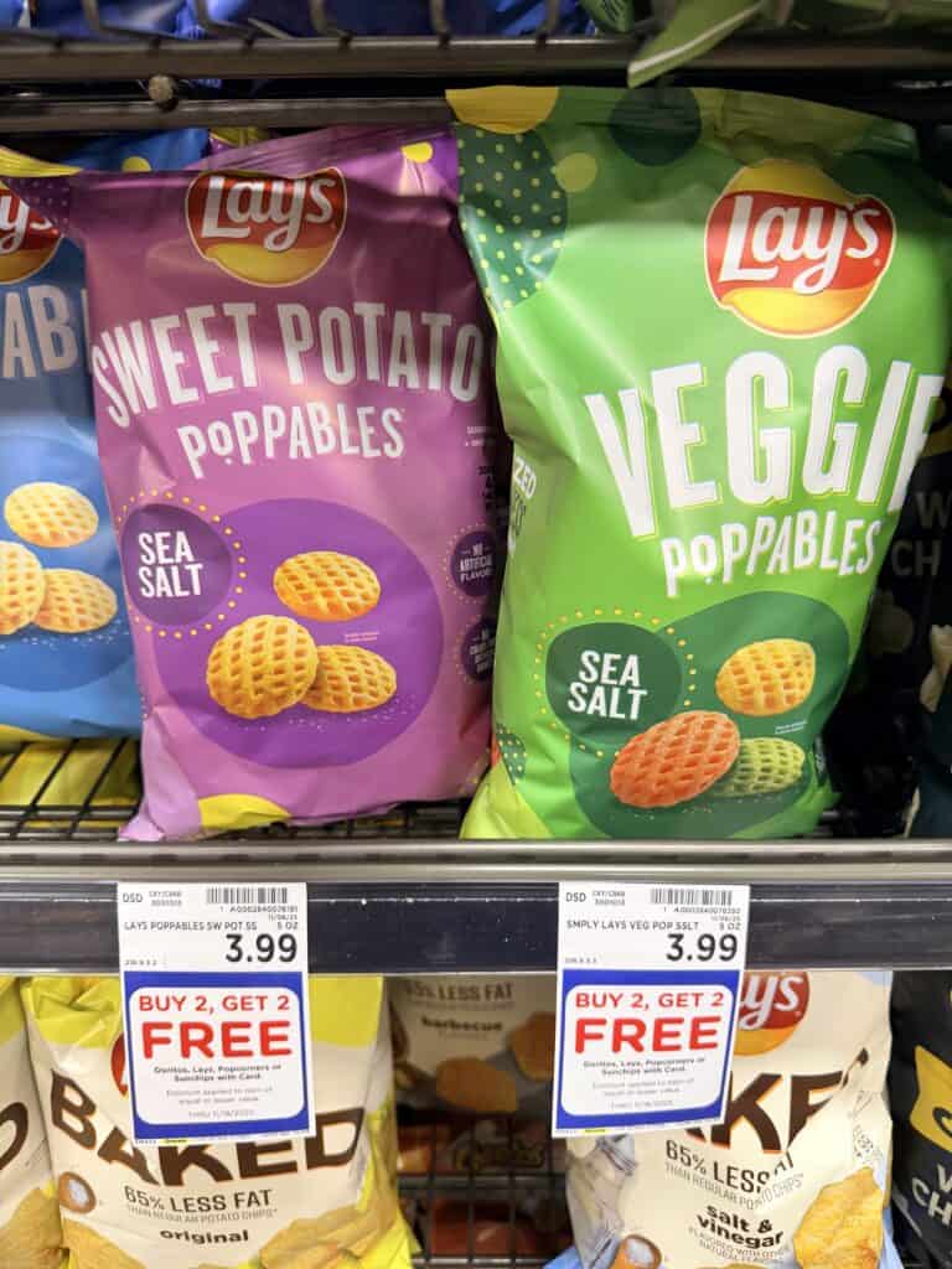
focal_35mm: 24
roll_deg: +0.1
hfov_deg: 56.8
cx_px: 476
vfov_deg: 71.6
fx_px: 880
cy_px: 634
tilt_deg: -31.2
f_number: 1.78
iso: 250
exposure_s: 1/60
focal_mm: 6.76
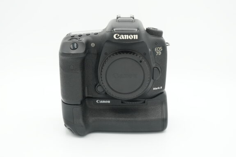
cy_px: 79
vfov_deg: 25.5
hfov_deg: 37.5
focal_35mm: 53
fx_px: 348
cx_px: 117
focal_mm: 34
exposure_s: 1/100
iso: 800
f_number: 14
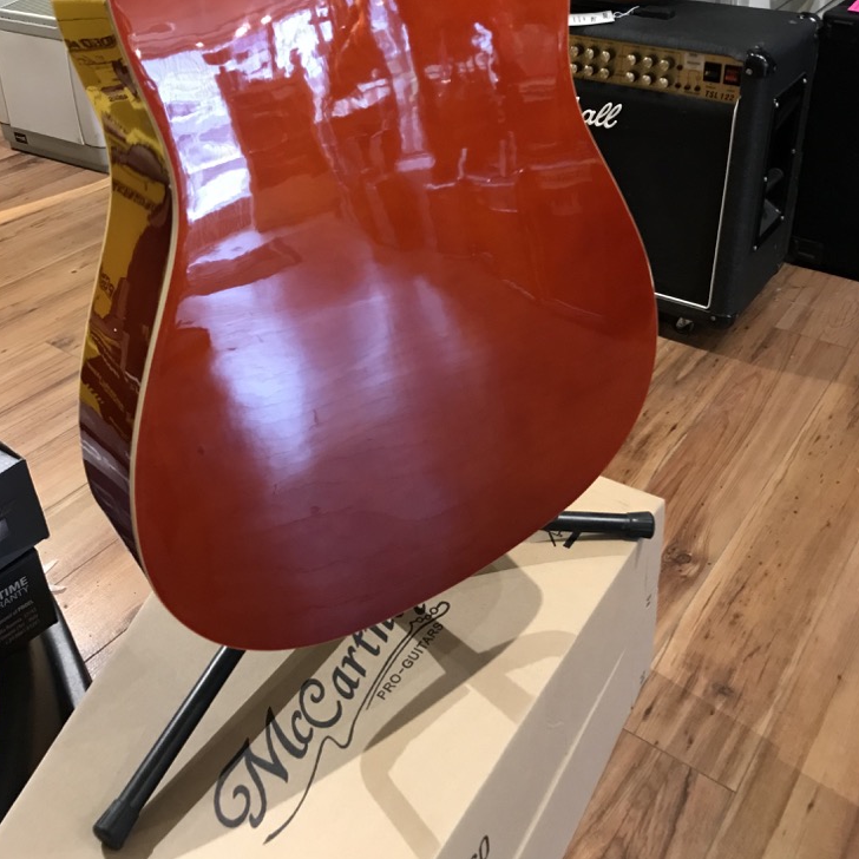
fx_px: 955
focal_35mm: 34
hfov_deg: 48.5
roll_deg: +2.2
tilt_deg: -27.3
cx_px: 431
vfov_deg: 47.6
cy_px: 286
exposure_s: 1/15
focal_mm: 3.99
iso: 100
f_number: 1.8
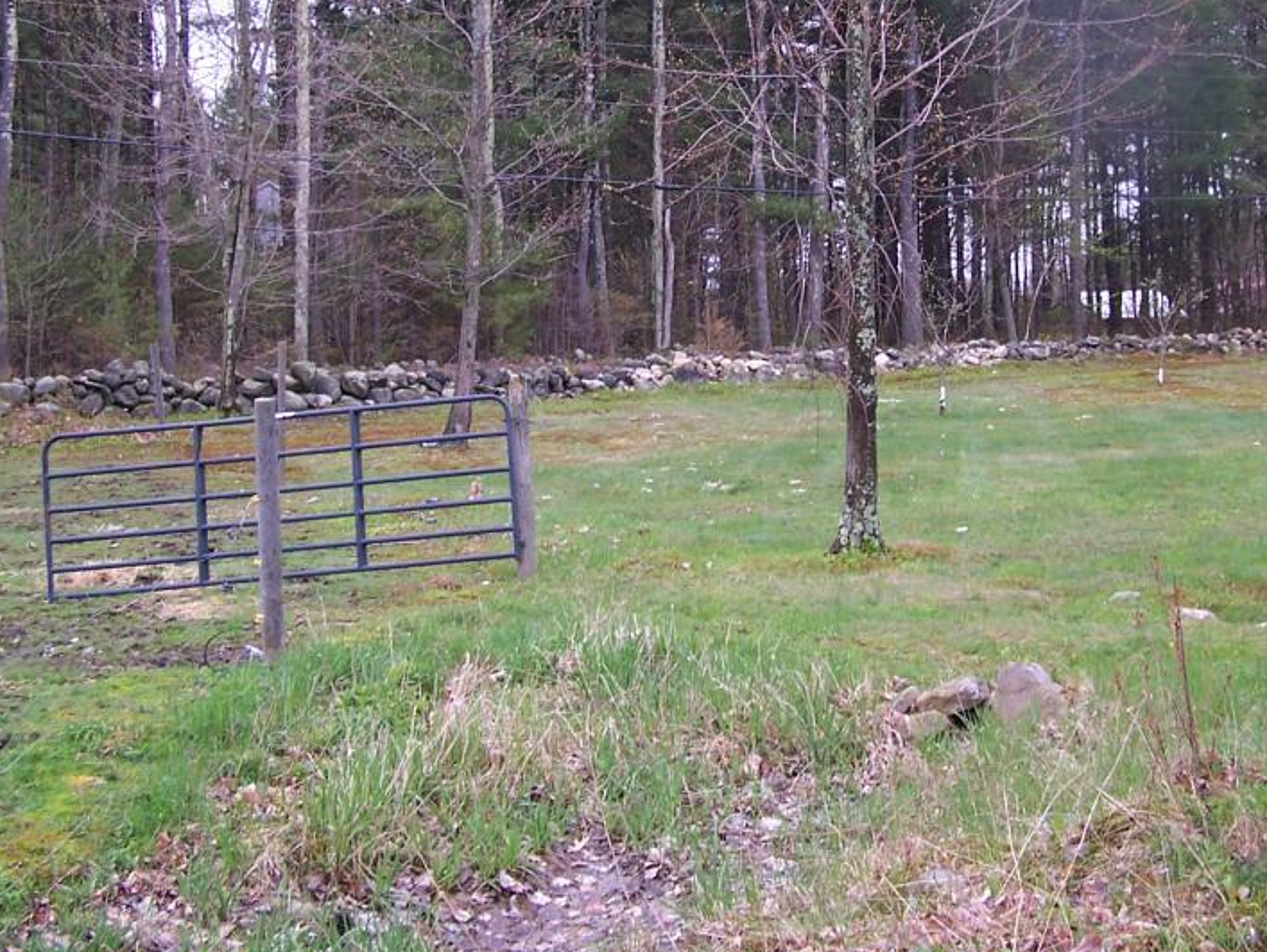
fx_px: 2014
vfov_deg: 26.4
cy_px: 289
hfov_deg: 34.7
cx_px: 810
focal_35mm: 55
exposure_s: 1/45
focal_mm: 6.3
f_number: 2.8
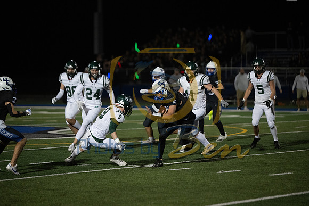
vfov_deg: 8.6
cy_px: 103
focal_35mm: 160
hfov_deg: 12.8
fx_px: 1374
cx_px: 154
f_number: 2.8
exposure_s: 1/1600
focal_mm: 160
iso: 5000
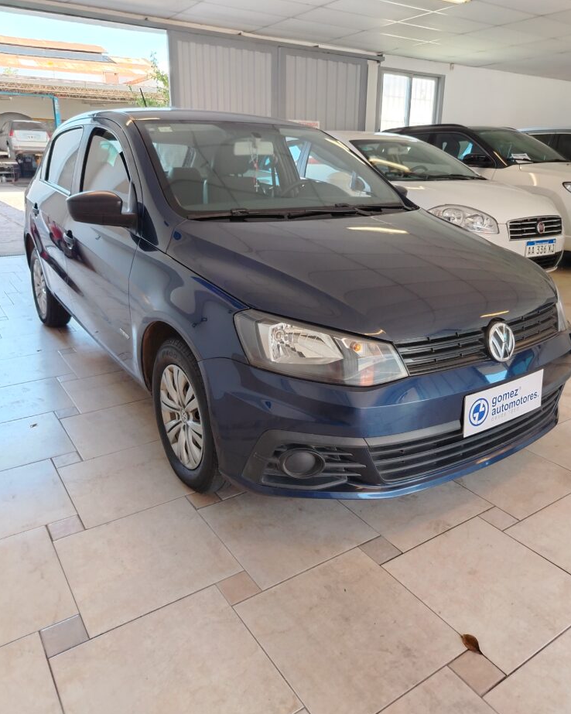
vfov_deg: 66.0
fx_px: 549
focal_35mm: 26
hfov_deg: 54.9
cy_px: 333
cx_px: 293
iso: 300
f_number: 1.75
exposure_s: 1/50
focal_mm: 5.25
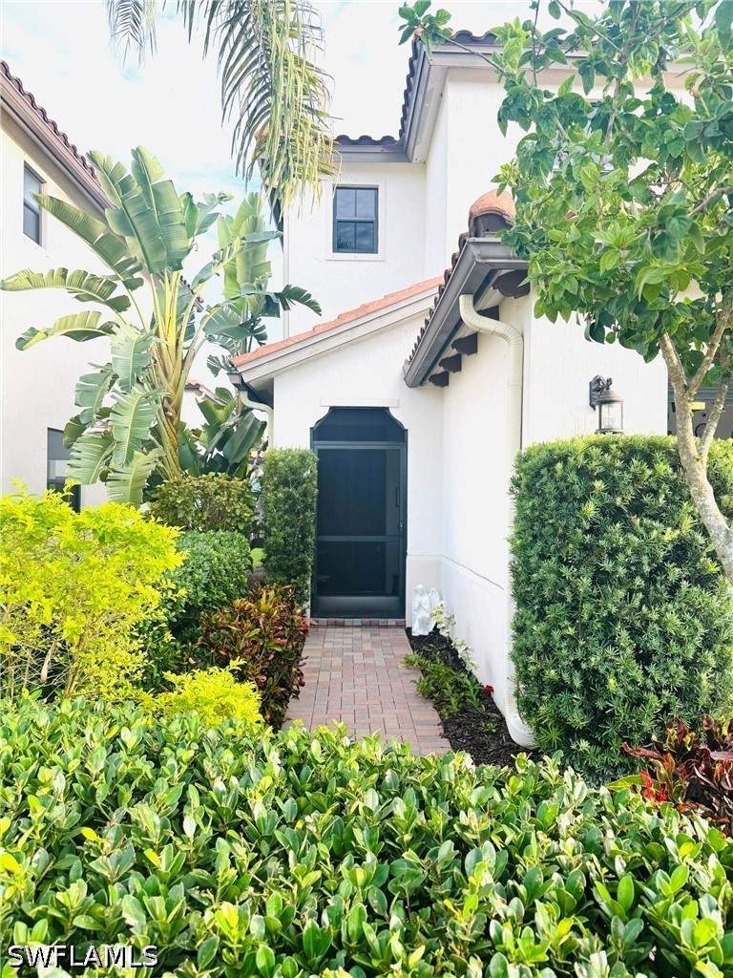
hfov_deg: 56.8
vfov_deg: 71.6
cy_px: 489
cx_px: 366
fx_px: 678
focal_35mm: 24
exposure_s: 1/488
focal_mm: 6.76
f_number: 1.78
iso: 80
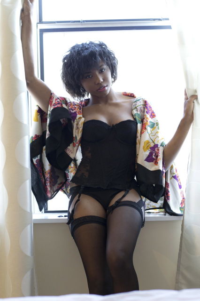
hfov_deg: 18.2
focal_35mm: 75
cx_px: 100
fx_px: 626
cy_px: 150
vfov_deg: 27.0
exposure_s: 1/160
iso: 800
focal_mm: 50
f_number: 2.5
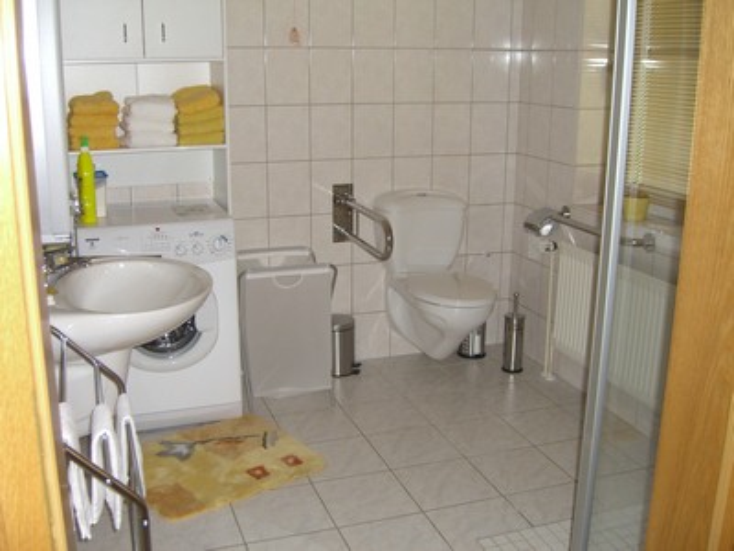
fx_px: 806
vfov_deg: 37.7
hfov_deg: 49.0
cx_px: 367
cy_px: 276
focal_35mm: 38
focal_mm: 7.9
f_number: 2.8
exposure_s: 1/60
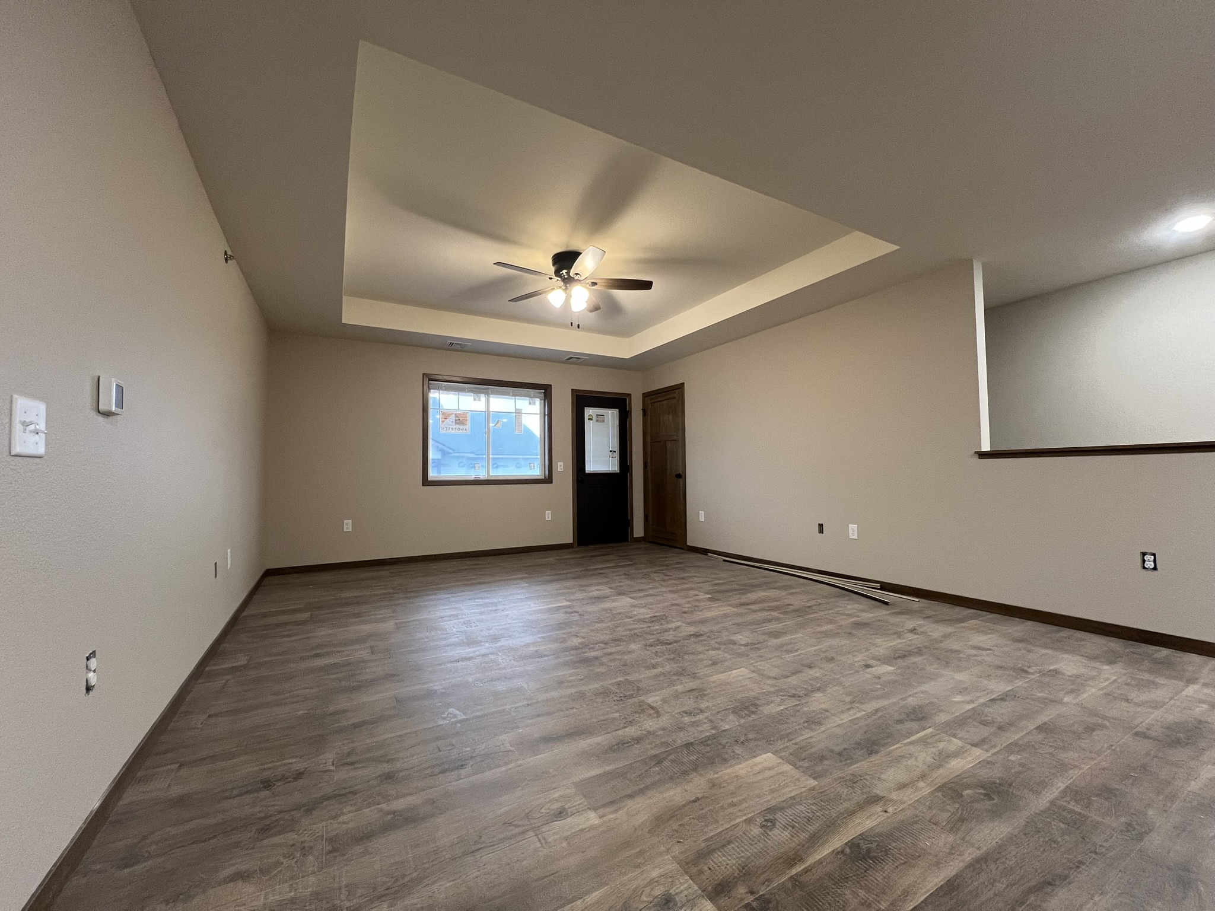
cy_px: 456
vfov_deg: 89.9
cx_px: 608
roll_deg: +0.4
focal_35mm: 13
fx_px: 456
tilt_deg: +1.4
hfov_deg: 106.2
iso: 250
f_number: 1.8
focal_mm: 1.57
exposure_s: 1/60
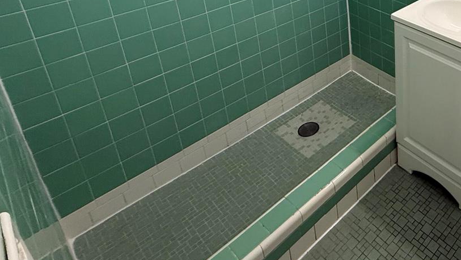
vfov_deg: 33.2
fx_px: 367
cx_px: 435
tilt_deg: -17.8
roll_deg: -0.3
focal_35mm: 30
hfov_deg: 53.9
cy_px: -37
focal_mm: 2.22
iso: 160
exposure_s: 1/120
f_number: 2.2
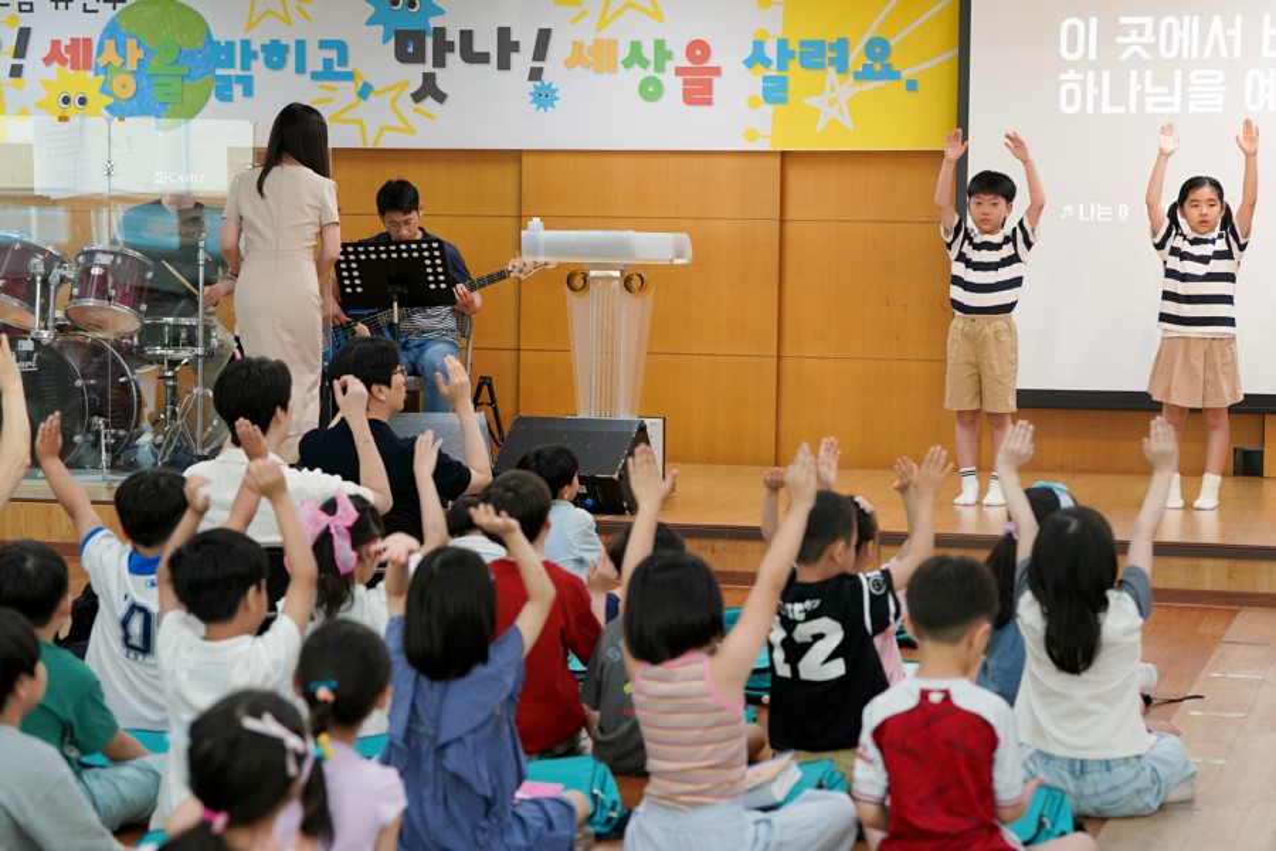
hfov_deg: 23.9
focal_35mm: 85
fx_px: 3013
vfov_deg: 16.1
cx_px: 638
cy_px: 426
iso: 1250
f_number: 4
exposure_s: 1/160
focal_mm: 85
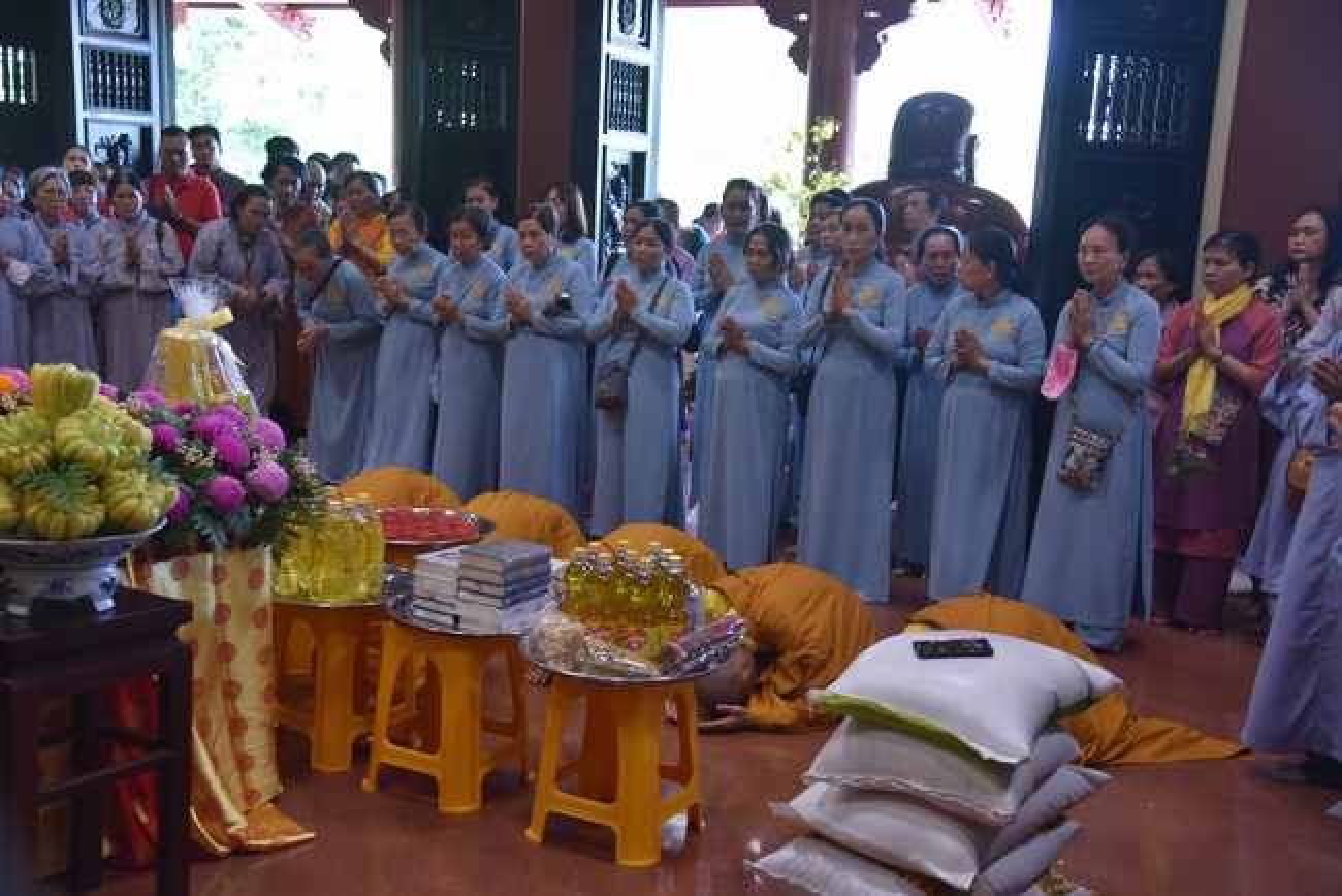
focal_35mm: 46
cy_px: 448
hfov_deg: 42.7
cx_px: 671
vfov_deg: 29.3
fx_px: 1715
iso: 900
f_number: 4
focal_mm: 46
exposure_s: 1/60
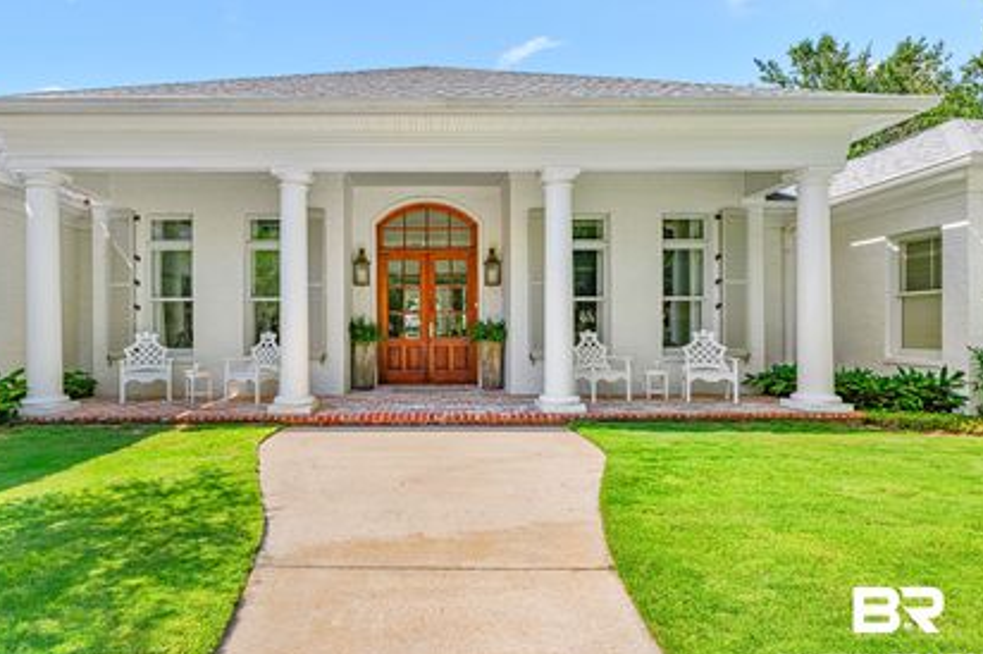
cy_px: 319
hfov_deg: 91.1
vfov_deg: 68.5
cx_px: 451
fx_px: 480
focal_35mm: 18
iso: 400
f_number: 11
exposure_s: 1/400
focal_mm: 14.5
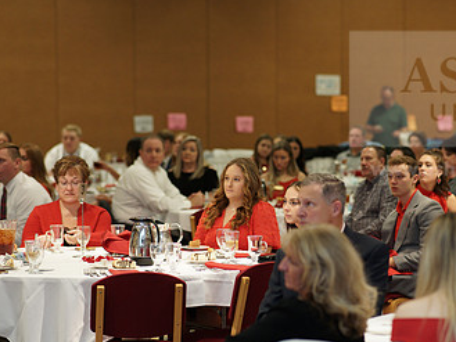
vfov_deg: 10.3
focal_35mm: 144
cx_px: 308
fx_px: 1898
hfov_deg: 13.7
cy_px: 199
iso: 800
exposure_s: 1/160
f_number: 2
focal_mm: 85
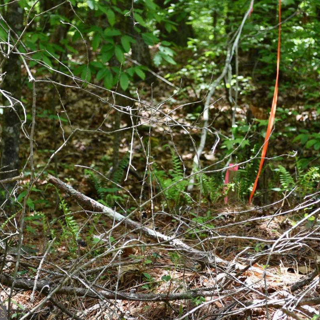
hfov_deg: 14.8
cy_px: 161
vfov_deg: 14.8
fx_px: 1234
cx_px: 199
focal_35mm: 118
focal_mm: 46
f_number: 5.3
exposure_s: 1/250
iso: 640
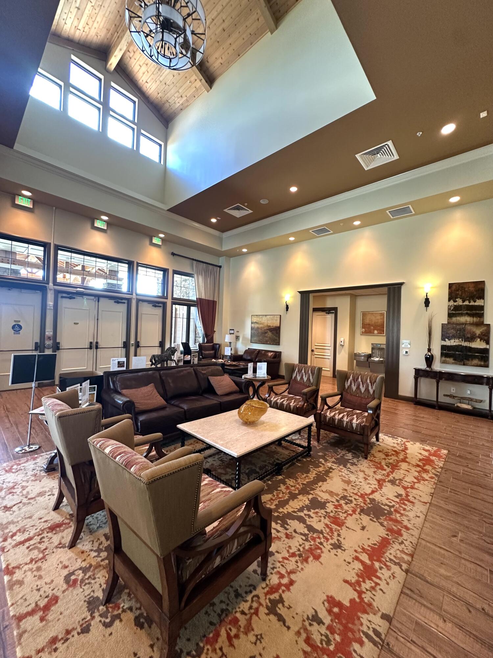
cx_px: 246
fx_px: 266
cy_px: 329
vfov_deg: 102.1
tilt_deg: +1.3
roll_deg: -2.7
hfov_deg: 85.7
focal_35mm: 14
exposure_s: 1/42
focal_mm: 2.22
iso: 250
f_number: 2.2
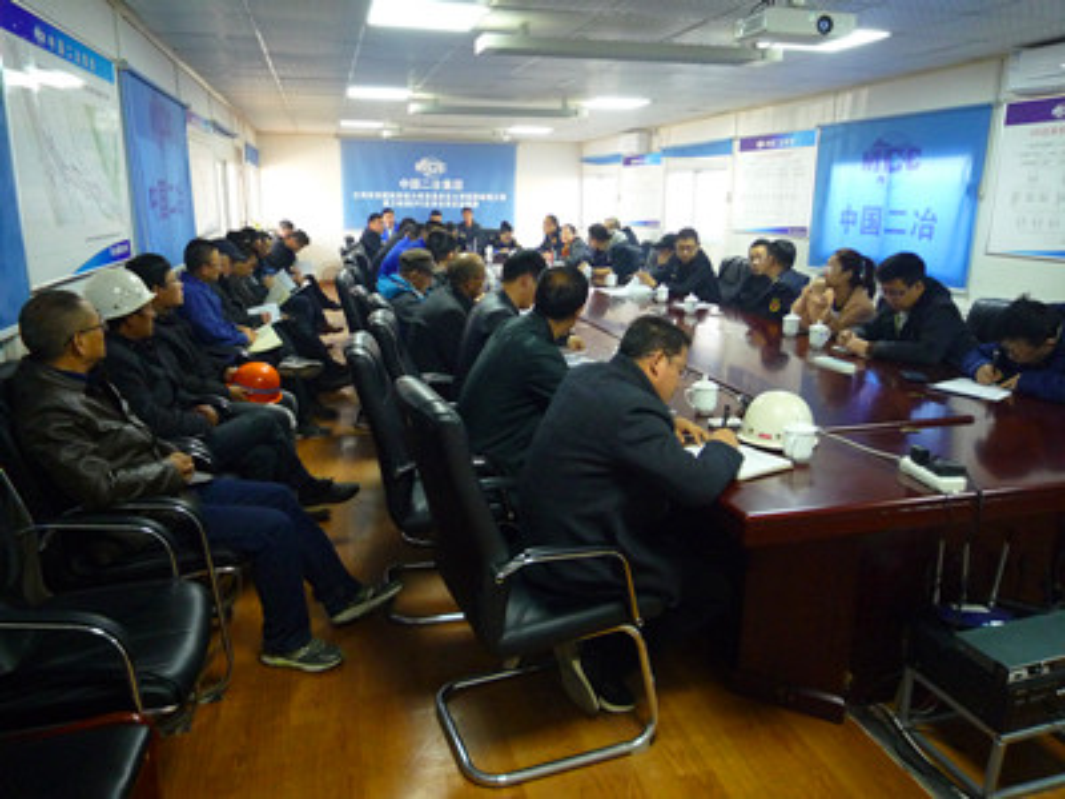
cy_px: 400
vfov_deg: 54.9
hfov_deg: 69.4
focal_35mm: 25
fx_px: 769
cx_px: 532
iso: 320
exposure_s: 1/30
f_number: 2.8
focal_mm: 4.4
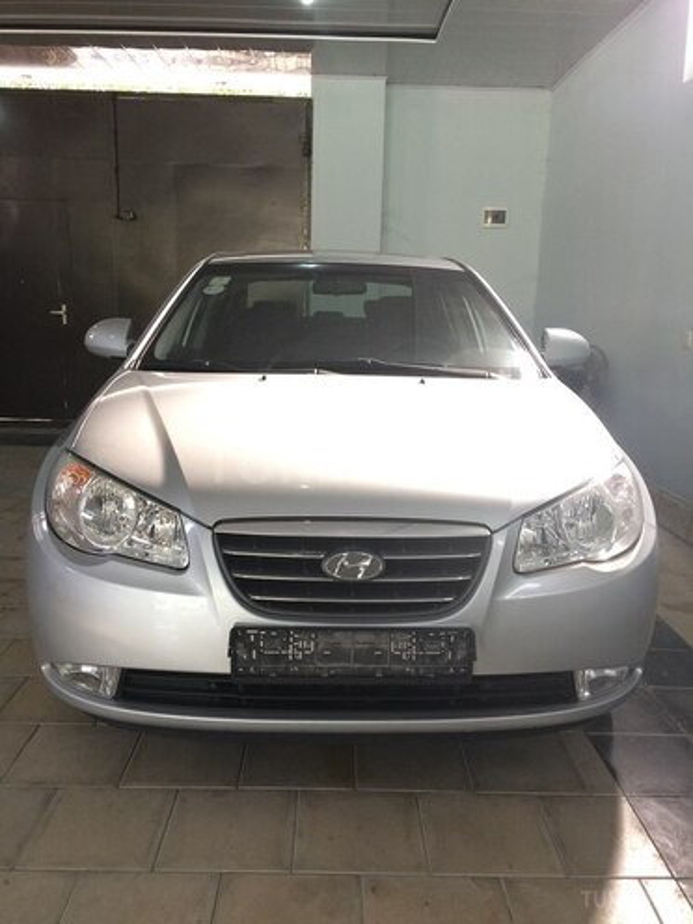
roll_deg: -1.0
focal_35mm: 29
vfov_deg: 61.7
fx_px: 774
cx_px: 346
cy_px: 462
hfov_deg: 48.2
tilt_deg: -11.8
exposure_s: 1/33
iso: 80
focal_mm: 4.15
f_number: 2.2
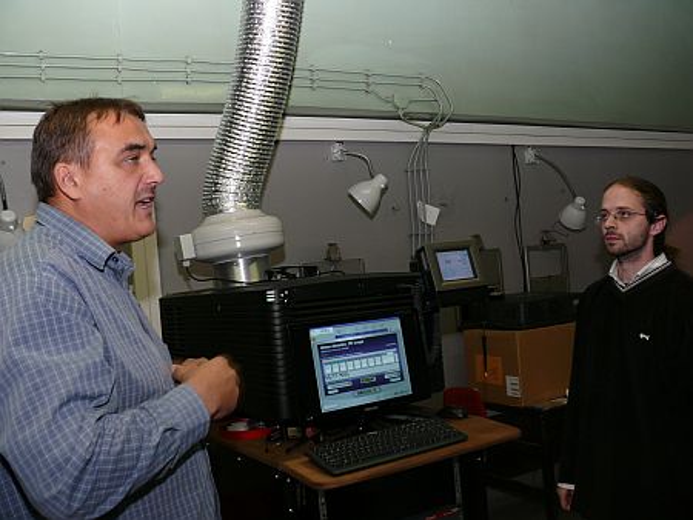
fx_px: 701
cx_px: 346
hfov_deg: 52.6
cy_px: 260
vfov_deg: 40.7
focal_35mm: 35
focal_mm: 7.4
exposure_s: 1/30
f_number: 4
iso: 100
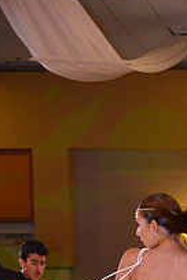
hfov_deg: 6.8
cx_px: 261
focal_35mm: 199
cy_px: 390
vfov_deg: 10.1
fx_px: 1550
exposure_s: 1/250
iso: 2000
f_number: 6.3
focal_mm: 70
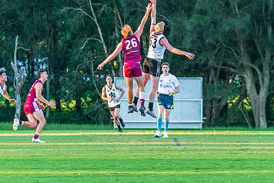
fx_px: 2978
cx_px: 148
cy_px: 51
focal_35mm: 391
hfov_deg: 5.3
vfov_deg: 3.5
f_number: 5.6
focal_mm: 240
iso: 1600
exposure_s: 1/250
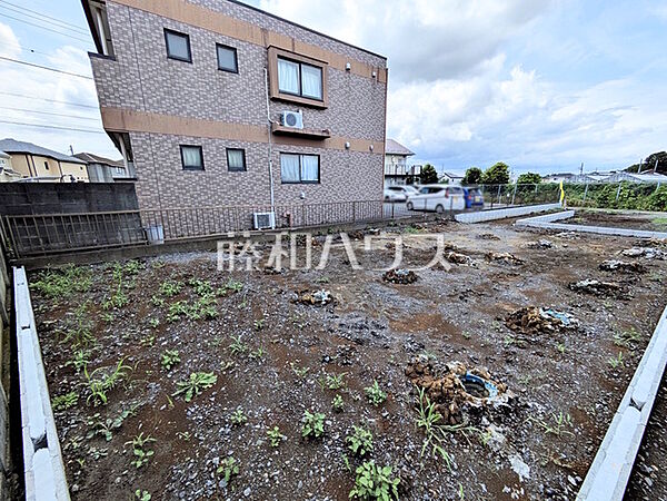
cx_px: 334
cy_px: 250
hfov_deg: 102.1
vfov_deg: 85.7
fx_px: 270
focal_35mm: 14
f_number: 2.2
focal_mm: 1.83
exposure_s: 1/2237
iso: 53
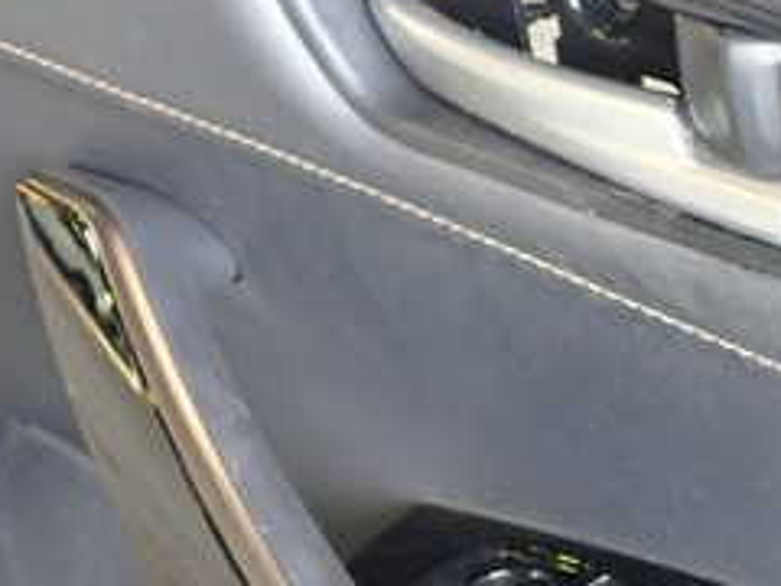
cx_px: 888
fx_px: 1805
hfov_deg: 22.8
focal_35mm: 80
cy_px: 459
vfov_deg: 18.3
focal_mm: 5.79
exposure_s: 1/30
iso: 400
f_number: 2.4
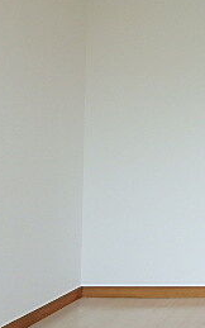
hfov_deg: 19.7
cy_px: 127
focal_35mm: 55
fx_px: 491
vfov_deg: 36.7
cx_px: 326
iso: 200
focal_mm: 3.7
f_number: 3.5
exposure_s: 1/60
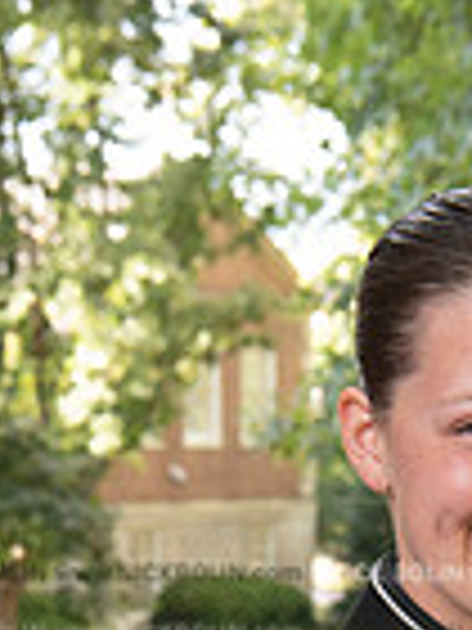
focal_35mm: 155
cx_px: 512
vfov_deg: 12.0
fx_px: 2818
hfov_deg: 9.5
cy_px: 1004
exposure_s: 1/100
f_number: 8
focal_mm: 50
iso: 800
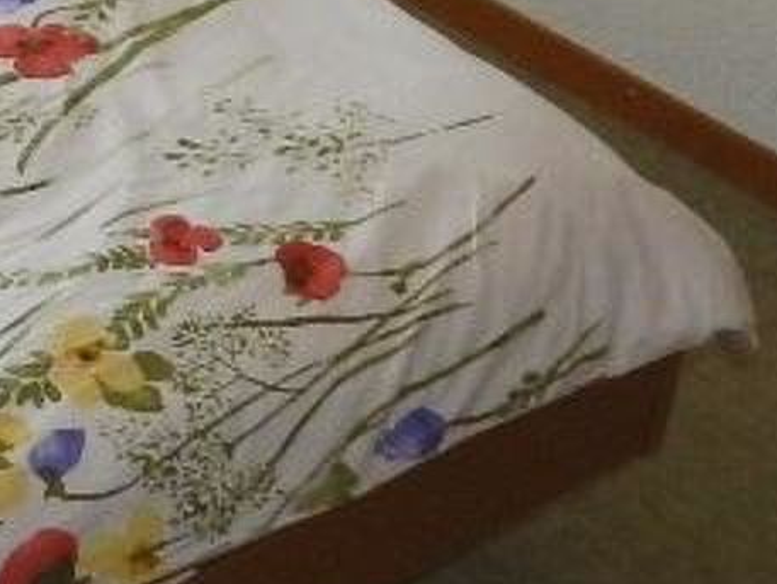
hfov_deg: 16.7
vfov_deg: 13.5
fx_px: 2313
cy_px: -300
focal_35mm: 103
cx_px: -503
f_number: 3.4
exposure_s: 1/160
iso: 160
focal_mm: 4
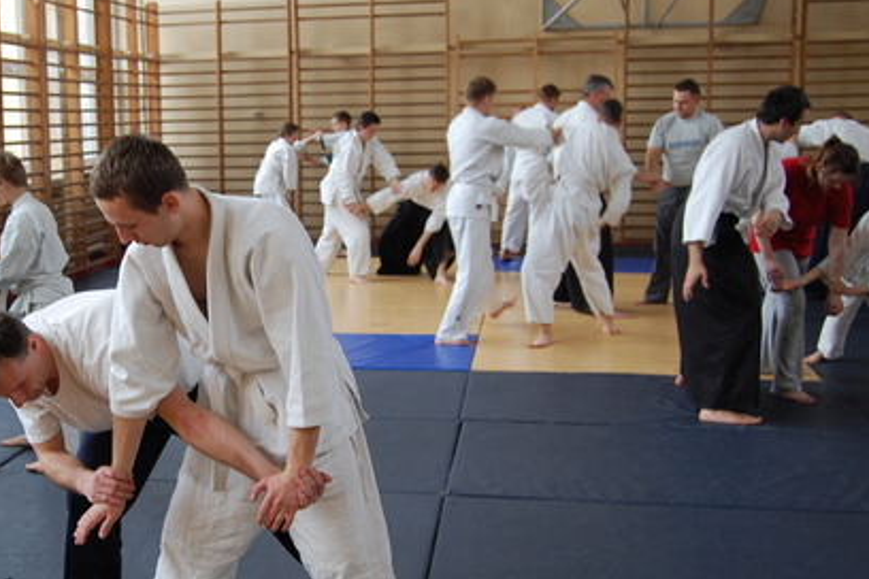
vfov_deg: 28.6
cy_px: 334
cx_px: 196
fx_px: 1134
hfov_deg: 40.5
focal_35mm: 47
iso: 400
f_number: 5
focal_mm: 20
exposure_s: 1/100
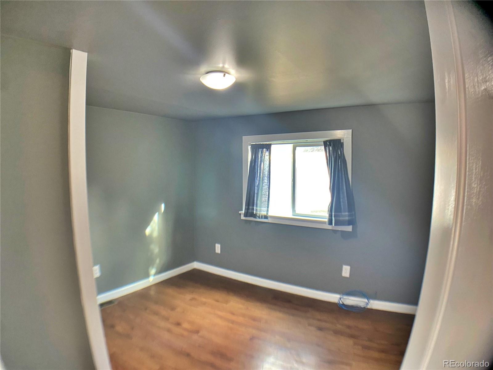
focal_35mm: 26
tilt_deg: -5.3
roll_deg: +0.2
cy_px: 185
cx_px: 246
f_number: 1.8
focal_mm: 4.25
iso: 200
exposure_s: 1/60
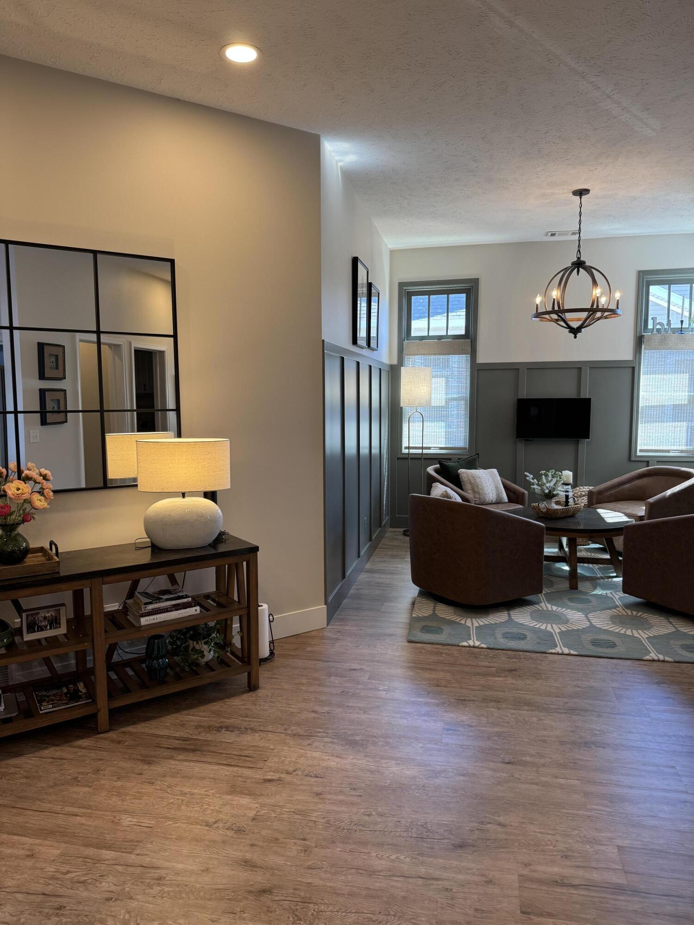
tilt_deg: -5.7
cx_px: 347
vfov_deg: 71.6
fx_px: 642
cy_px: 462
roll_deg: +0.5
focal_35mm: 24
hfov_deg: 56.8
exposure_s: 1/120
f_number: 1.78
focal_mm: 6.76
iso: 160
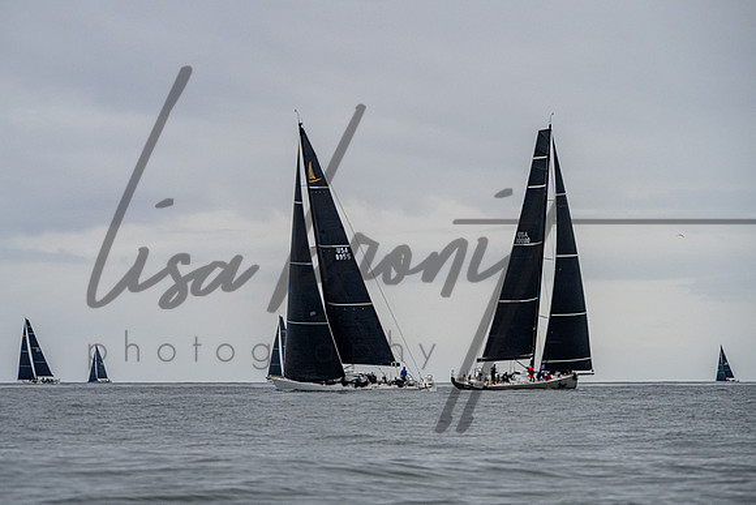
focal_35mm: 229
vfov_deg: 6.0
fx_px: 4800
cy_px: 226
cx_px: 344
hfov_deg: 9.0
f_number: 7.6
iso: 800
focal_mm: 185
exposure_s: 1/2500
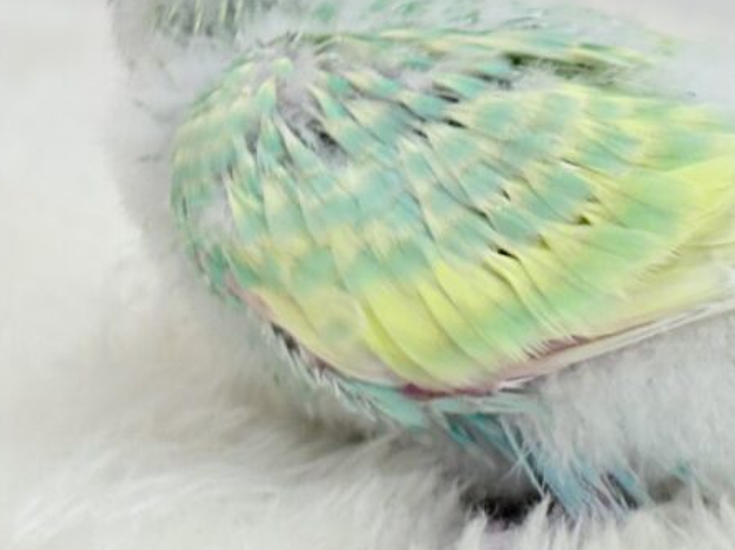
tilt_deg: -10.8
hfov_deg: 14.0
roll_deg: -0.3
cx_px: 603
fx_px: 2971
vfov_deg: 10.5
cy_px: 49
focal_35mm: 140
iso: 64
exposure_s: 1/100
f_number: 1.6
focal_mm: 5.96
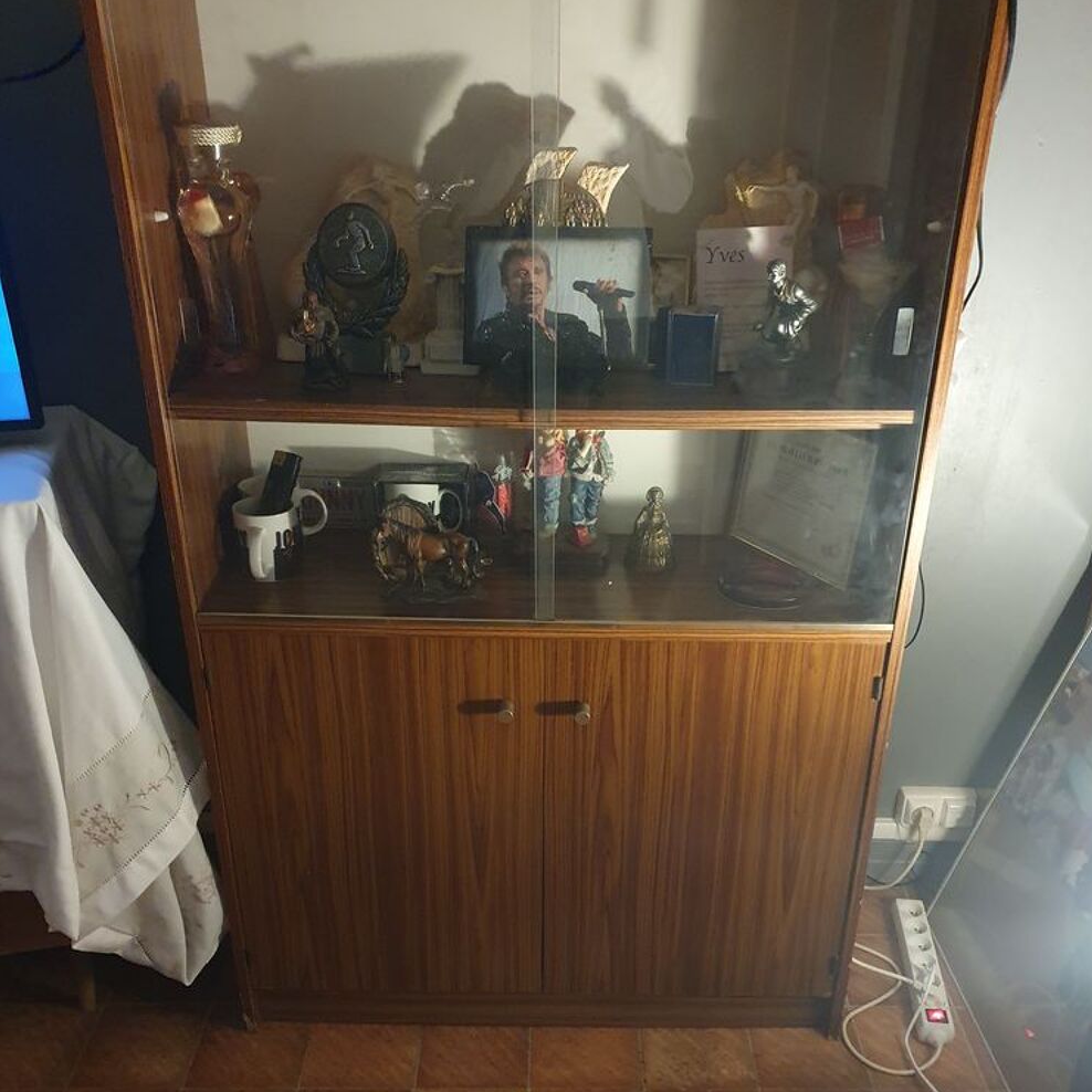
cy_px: 645
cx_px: 552
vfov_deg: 52.2
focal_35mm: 31
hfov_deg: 52.5
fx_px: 1106
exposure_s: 1/20
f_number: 1.5
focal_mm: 4.32
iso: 500
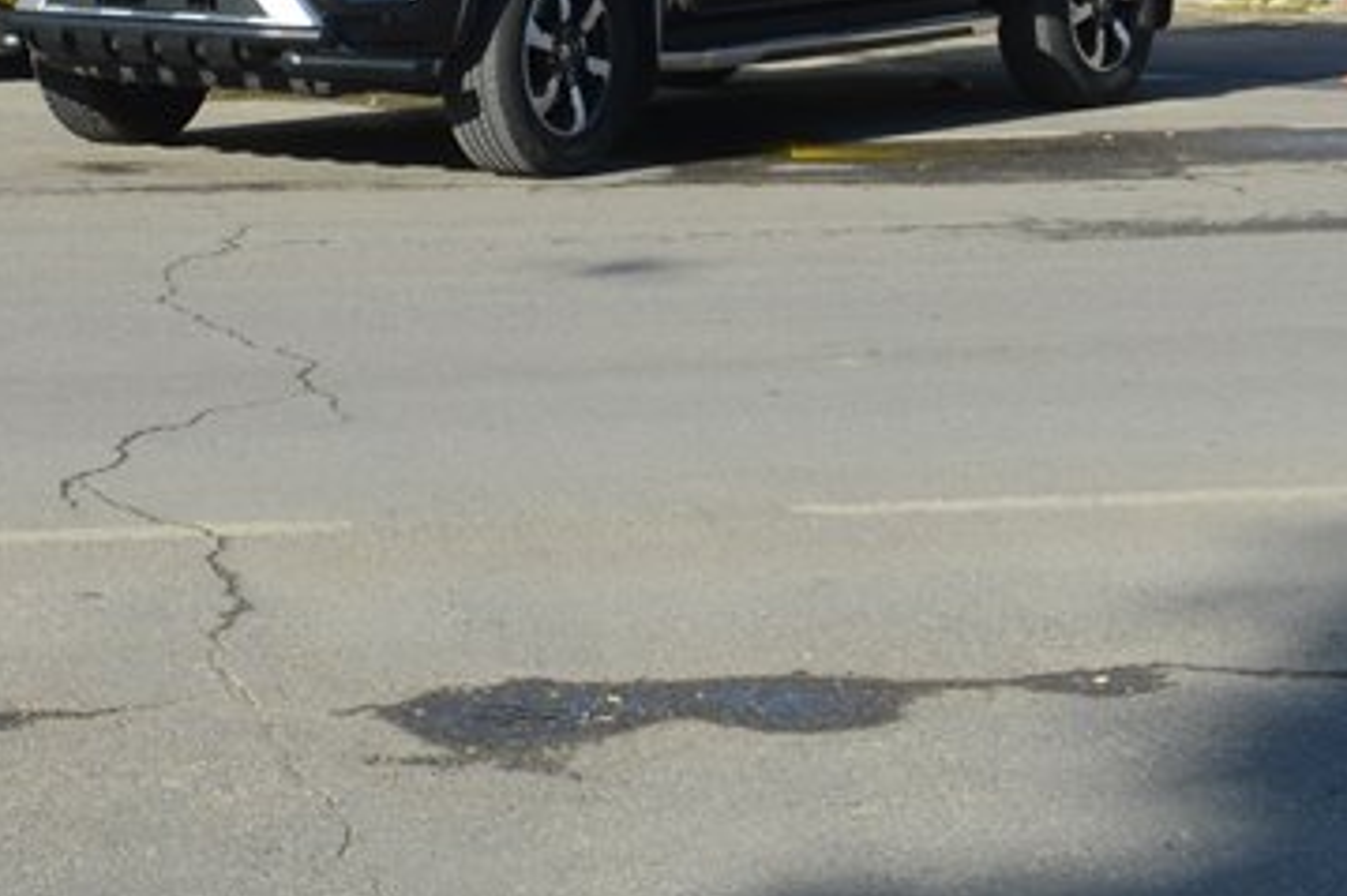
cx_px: -698
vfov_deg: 11.6
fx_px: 4263
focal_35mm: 114
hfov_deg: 16.3
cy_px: -382
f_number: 8
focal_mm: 20
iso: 100
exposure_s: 1/250
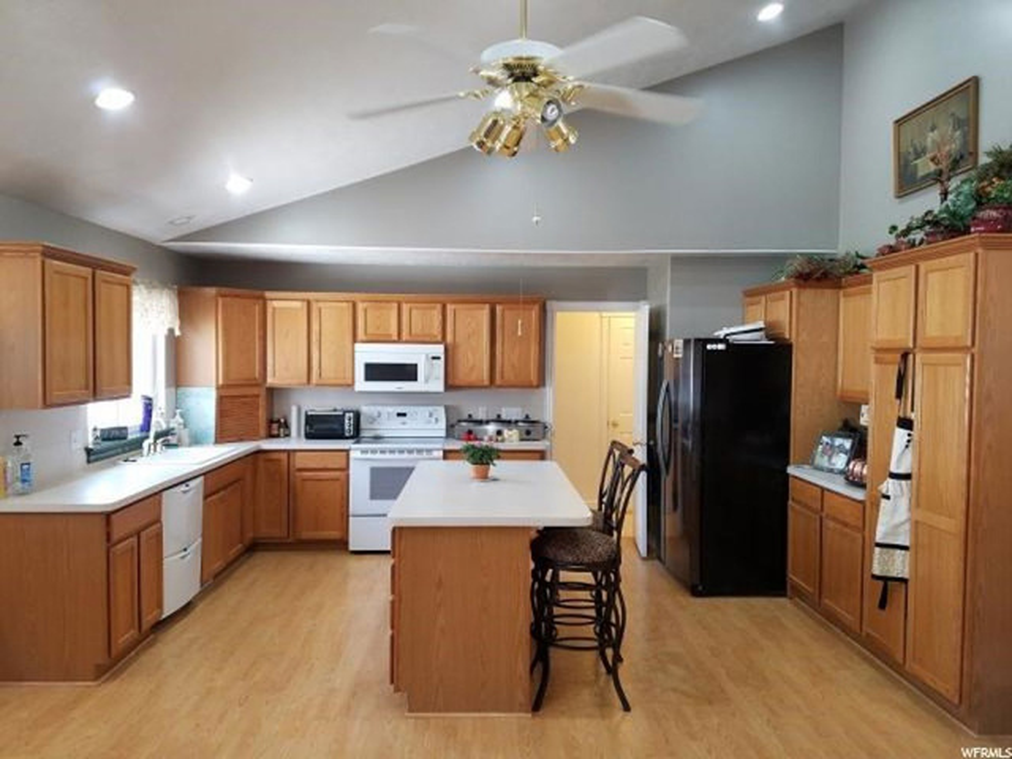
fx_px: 760
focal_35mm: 26
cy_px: 380
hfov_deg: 67.3
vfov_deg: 53.1
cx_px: 506
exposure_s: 1/60
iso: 160
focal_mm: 4.2
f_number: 1.7
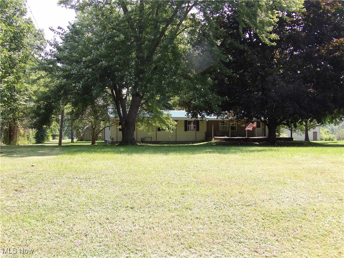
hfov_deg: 47.9
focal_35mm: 39
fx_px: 388
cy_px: 129
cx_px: 172
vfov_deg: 36.8
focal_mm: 7
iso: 100
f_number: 3.7
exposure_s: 1/229
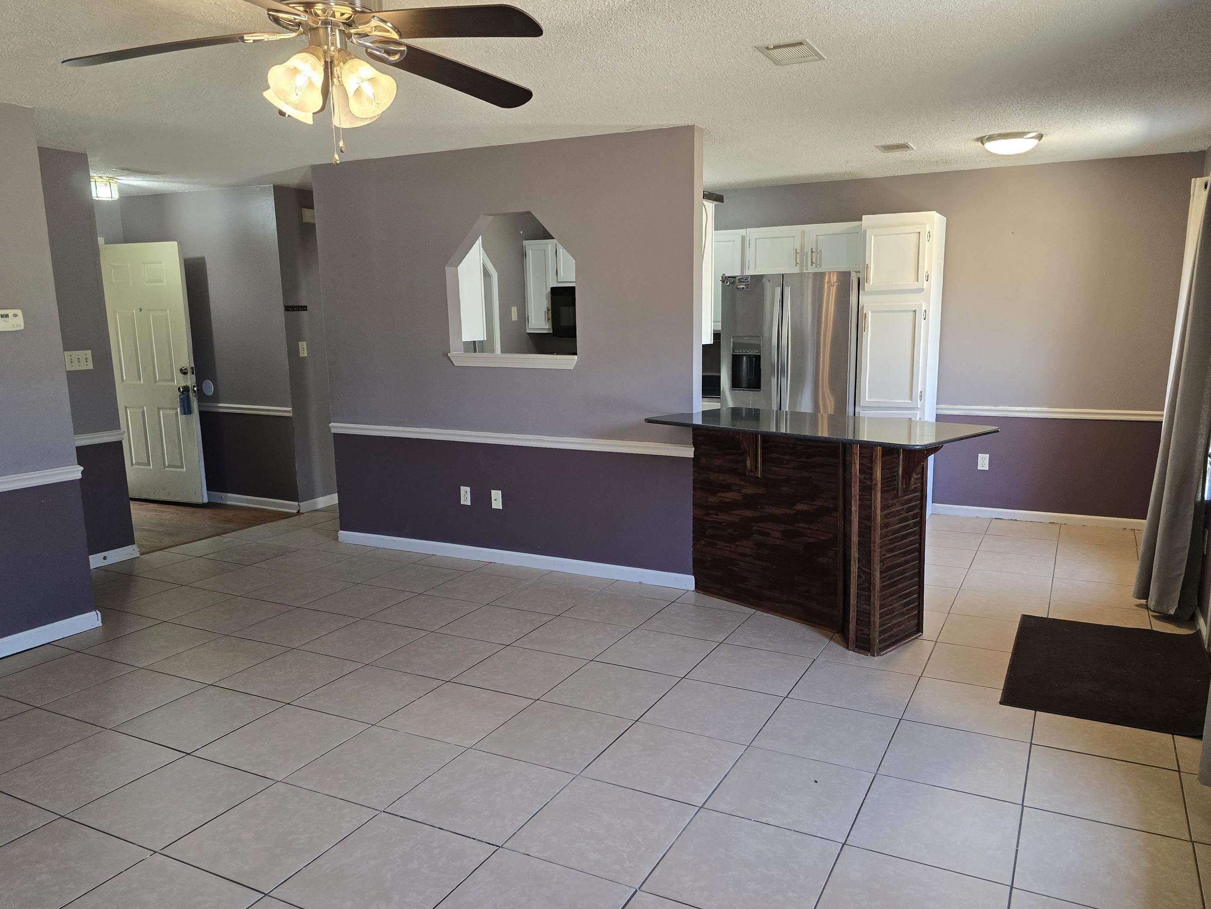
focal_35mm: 25
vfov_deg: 54.9
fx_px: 875
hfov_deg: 69.3
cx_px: 634
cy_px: 457
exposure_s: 1/120
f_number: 1.7
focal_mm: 6.3
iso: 320
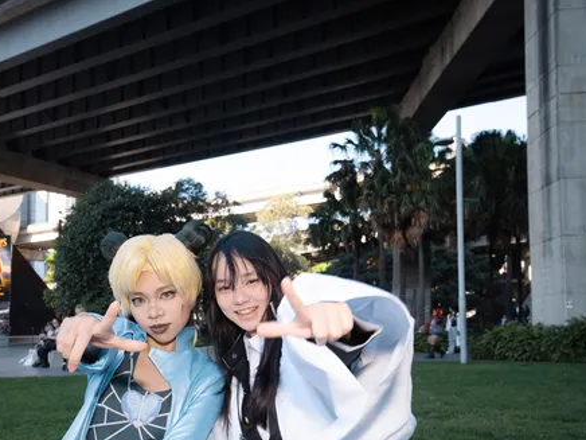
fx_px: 559
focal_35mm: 33
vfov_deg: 42.2
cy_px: 301
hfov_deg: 54.9
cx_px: 233
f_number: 7.1
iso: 400
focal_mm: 30
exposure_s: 1/125
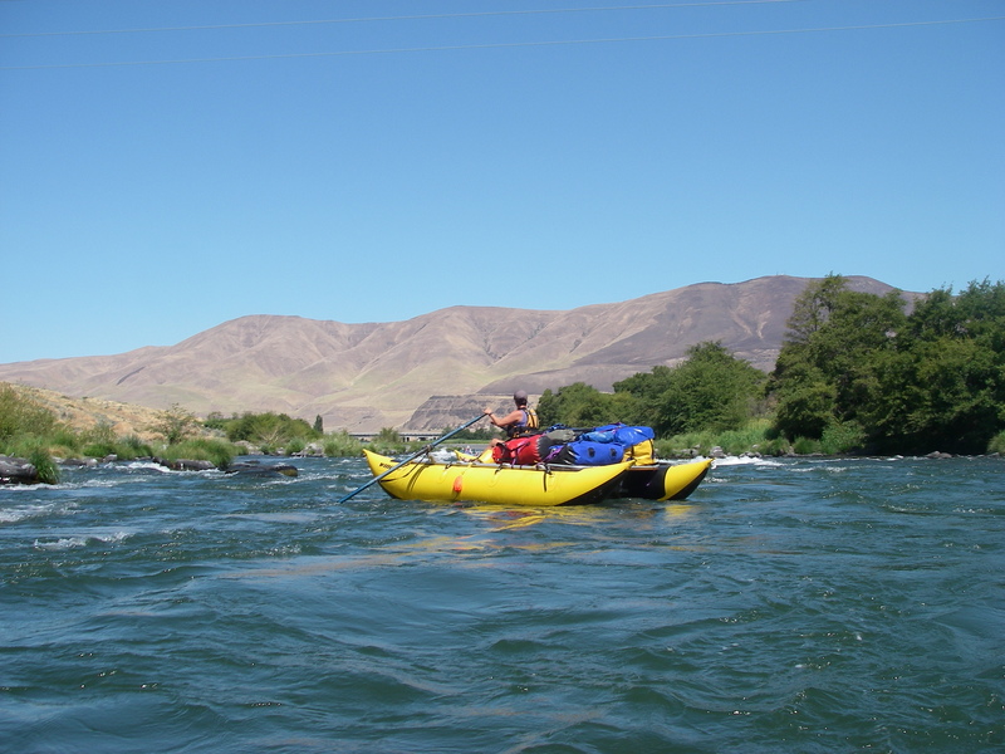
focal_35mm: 38
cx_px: 502
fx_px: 1103
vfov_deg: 37.7
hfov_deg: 49.0
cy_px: 377
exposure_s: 1/200
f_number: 6.6
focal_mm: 6.3
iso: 64
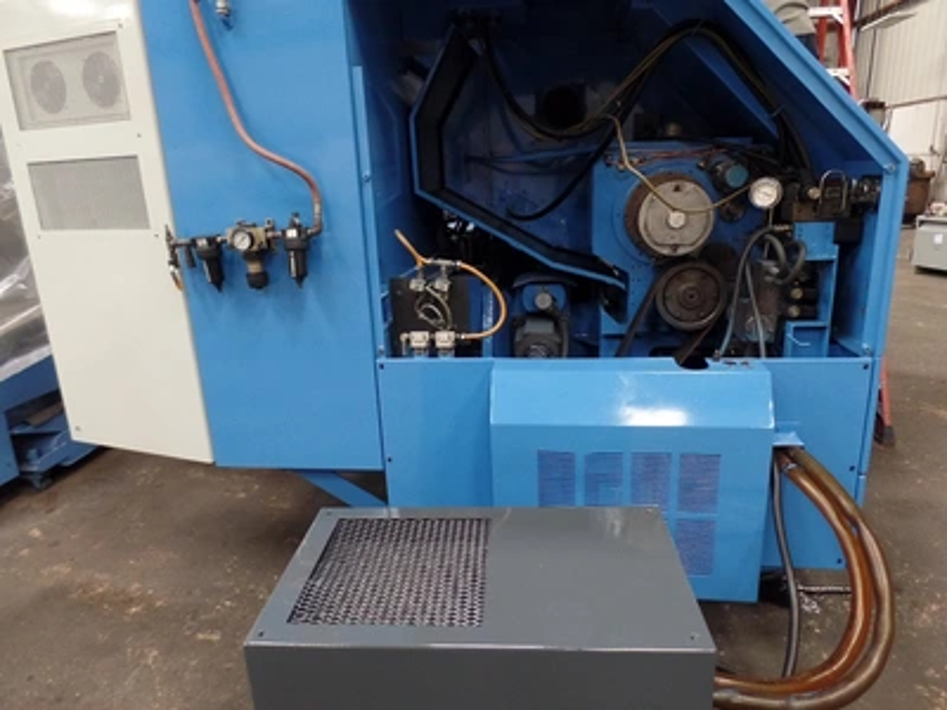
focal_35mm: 23
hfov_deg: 73.9
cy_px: 355
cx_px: 474
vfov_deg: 58.9
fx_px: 629
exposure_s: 1/30
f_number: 2.8
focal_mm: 4.1
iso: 400
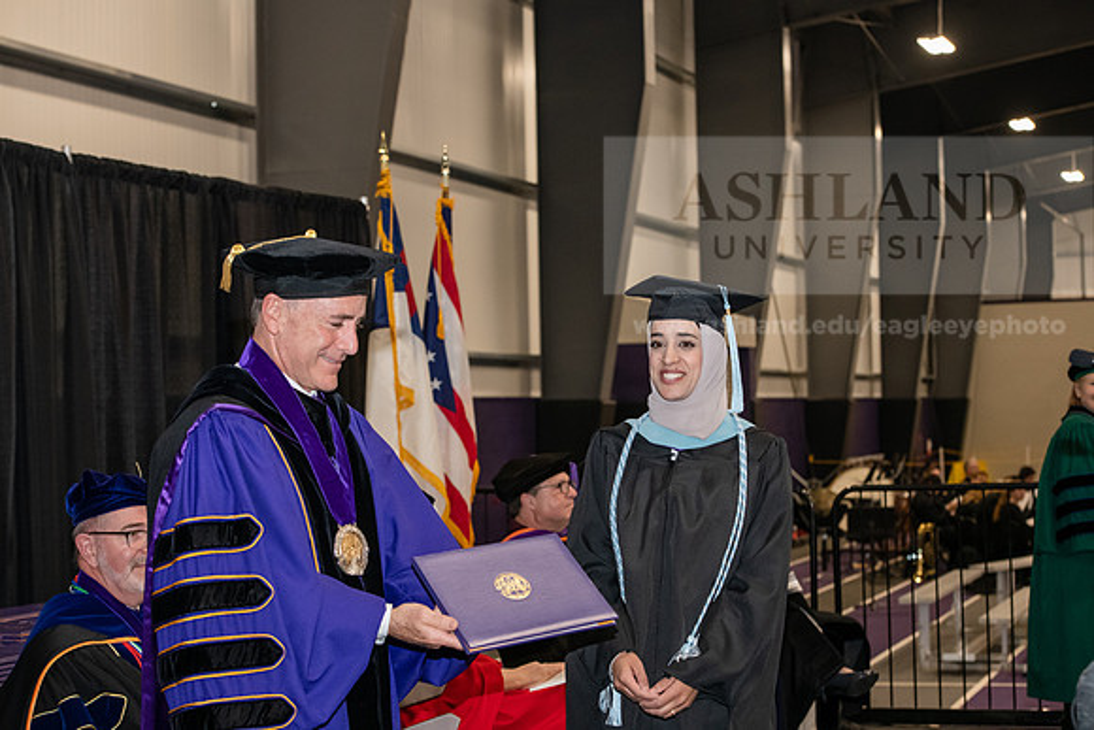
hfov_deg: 28.8
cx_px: 547
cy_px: 365
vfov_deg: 19.5
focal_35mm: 70
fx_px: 2128
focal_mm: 70
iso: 2500
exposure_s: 1/200
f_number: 5.6
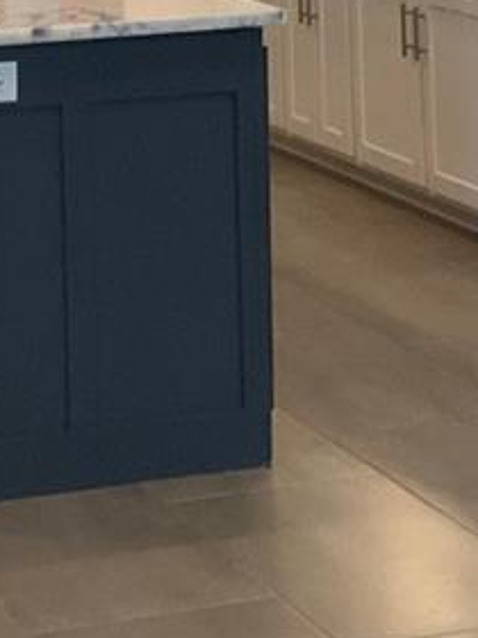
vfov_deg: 11.9
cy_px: -303
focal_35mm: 159
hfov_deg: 9.3
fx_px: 2927
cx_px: 241
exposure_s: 1/60
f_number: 1.8
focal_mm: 3
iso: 80
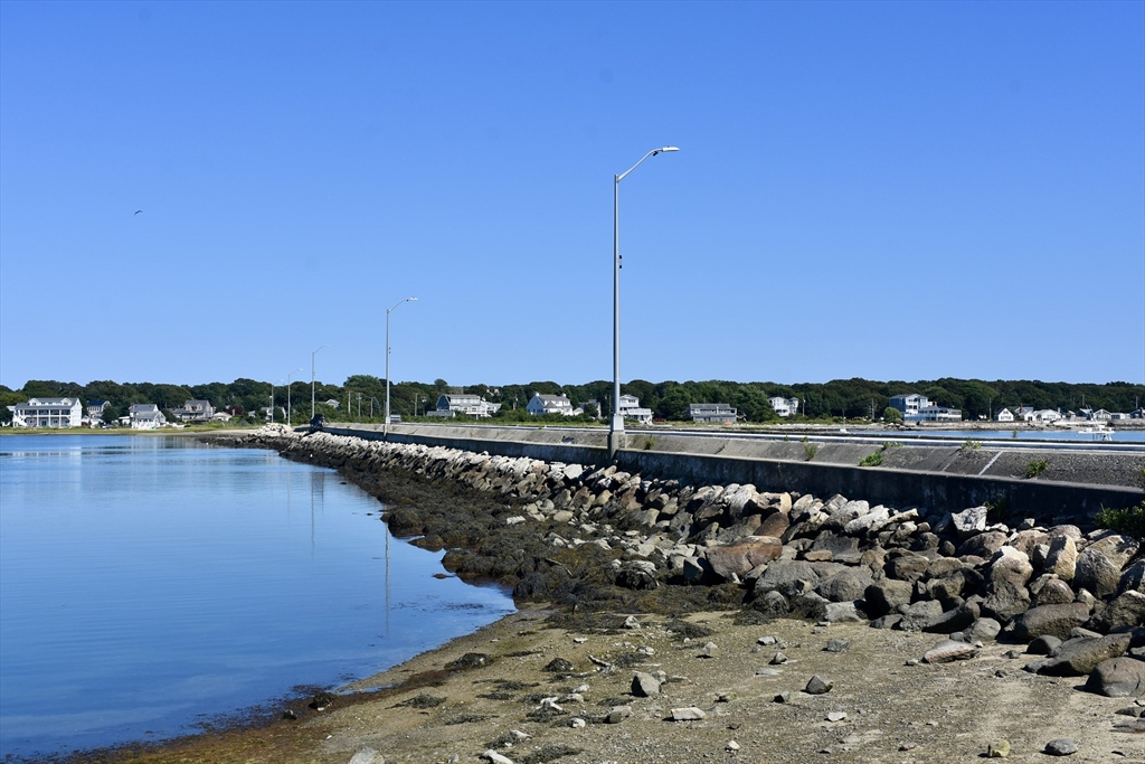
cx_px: 572
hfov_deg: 43.6
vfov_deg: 29.9
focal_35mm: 45
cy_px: 382
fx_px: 1431
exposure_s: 1/500
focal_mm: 30
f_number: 8
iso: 160
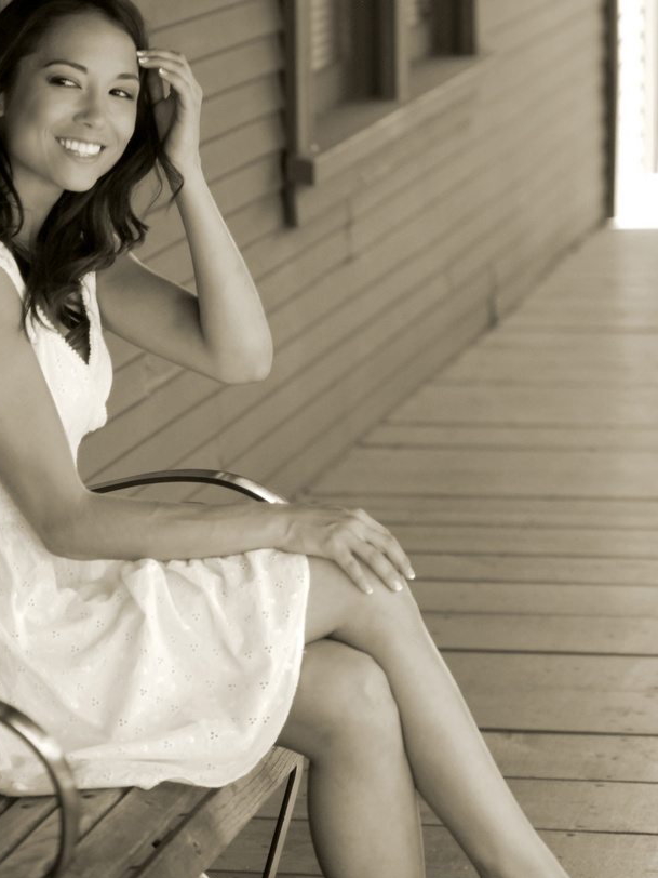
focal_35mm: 170
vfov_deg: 11.6
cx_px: 244
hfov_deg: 8.7
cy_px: 560
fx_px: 4309
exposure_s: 1/250
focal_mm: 80
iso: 400
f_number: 3.2
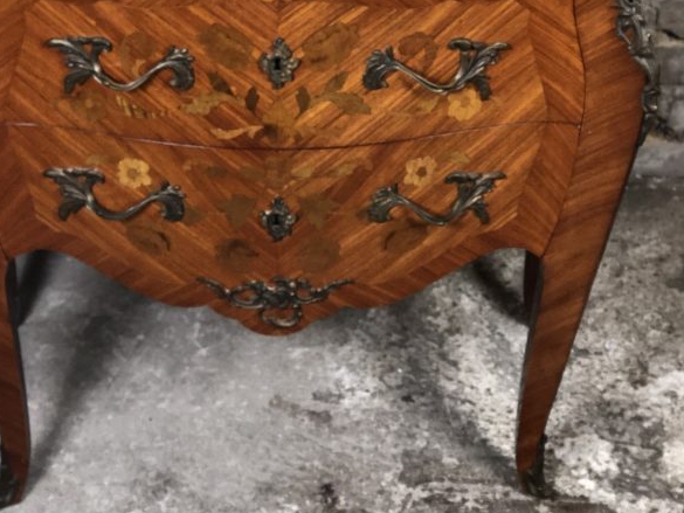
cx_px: 264
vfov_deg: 16.2
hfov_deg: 21.5
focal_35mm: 91
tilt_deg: -37.1
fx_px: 1798
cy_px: 174
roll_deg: +0.5
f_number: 2.4
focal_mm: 6
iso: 160
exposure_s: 1/25
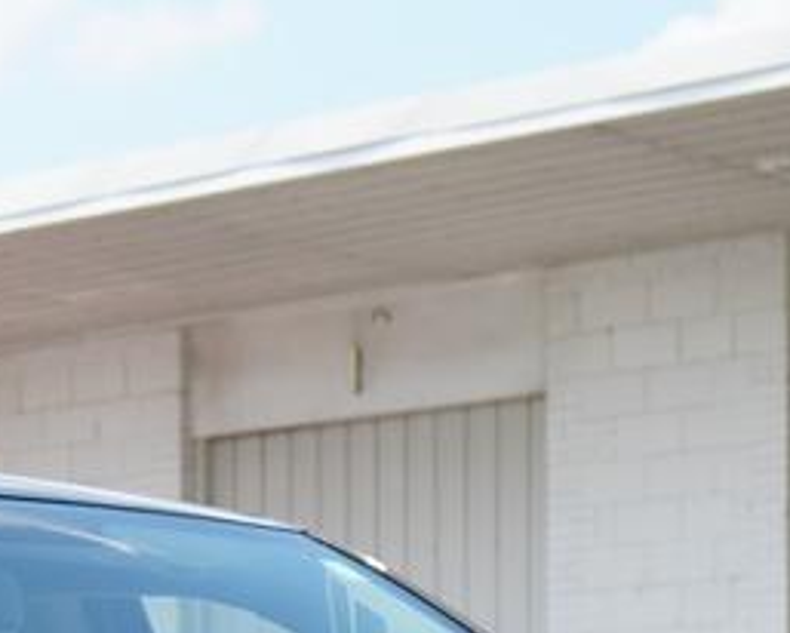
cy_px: 1162
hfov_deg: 10.2
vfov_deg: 8.0
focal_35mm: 187
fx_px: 4376
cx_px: -71
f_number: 5
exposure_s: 1/320
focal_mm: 40
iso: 100
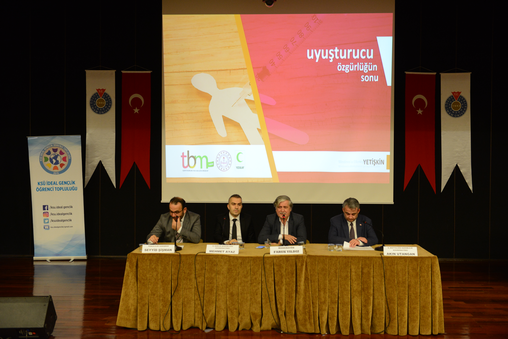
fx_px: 593
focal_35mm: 42
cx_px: 254
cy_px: 170
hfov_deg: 46.4
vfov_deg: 31.9
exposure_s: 1/60
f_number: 4
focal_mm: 42
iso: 1600
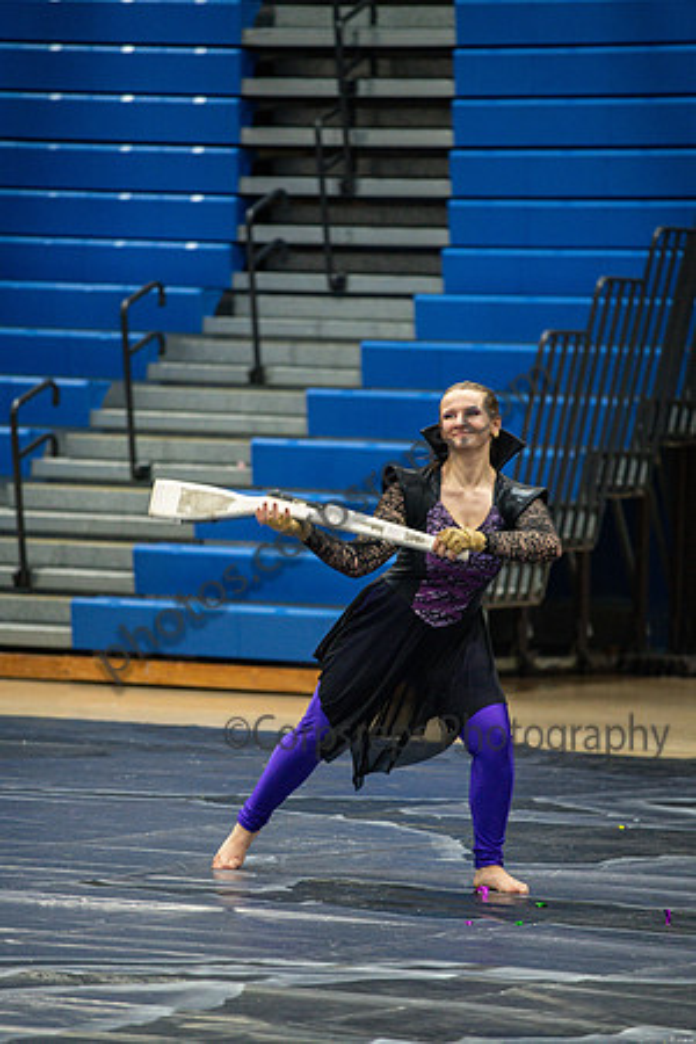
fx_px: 5800
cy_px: 522
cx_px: 348
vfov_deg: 10.3
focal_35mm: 200
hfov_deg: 6.9
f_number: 4
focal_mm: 200
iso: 4500
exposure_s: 1/500
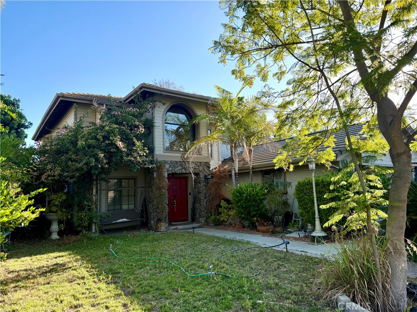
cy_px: 156
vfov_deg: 56.8
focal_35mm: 24
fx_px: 289
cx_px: 208
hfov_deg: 71.6
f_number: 1.78
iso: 100
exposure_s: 1/2370
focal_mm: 6.76
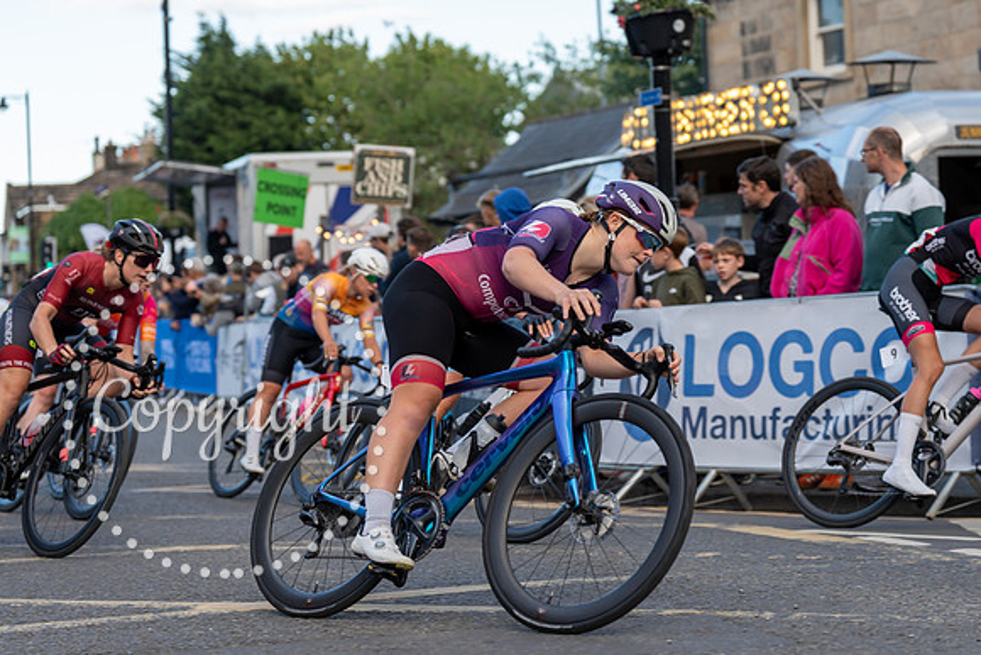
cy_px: 298
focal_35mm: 84
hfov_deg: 24.2
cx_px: 535
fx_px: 2288
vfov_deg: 16.3
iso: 320
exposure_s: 1/1000
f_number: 3.2
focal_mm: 77
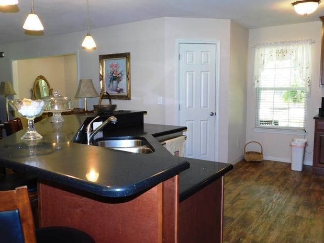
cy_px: 123
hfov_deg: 58.3
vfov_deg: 45.5
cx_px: 157
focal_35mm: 31
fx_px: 290
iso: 200
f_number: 3.2
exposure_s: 1/30
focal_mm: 5.3
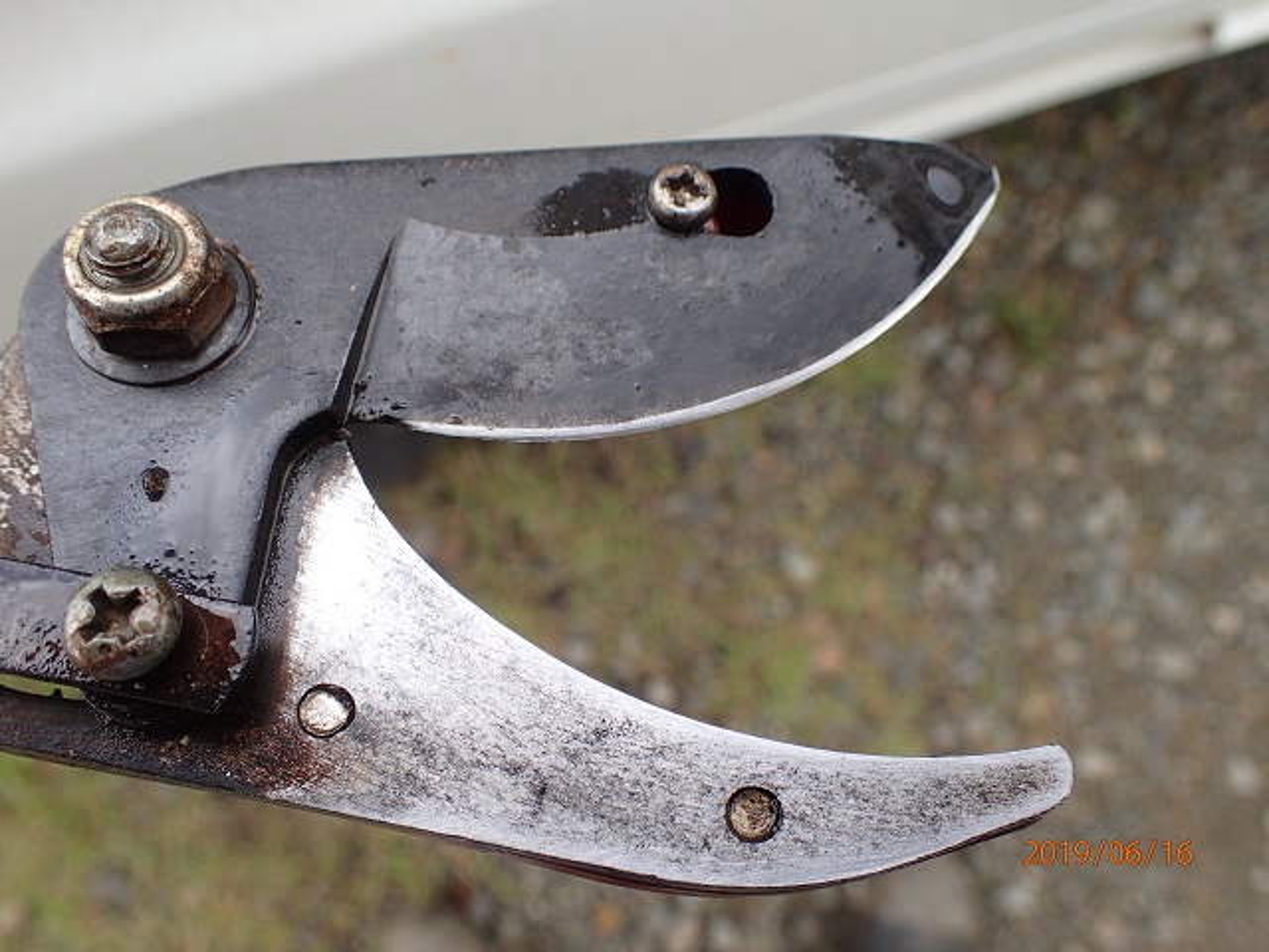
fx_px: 1100
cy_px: 476
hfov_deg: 60.0
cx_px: 634
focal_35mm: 30
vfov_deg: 46.8
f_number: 3.2
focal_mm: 5.5
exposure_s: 1/200
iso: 100
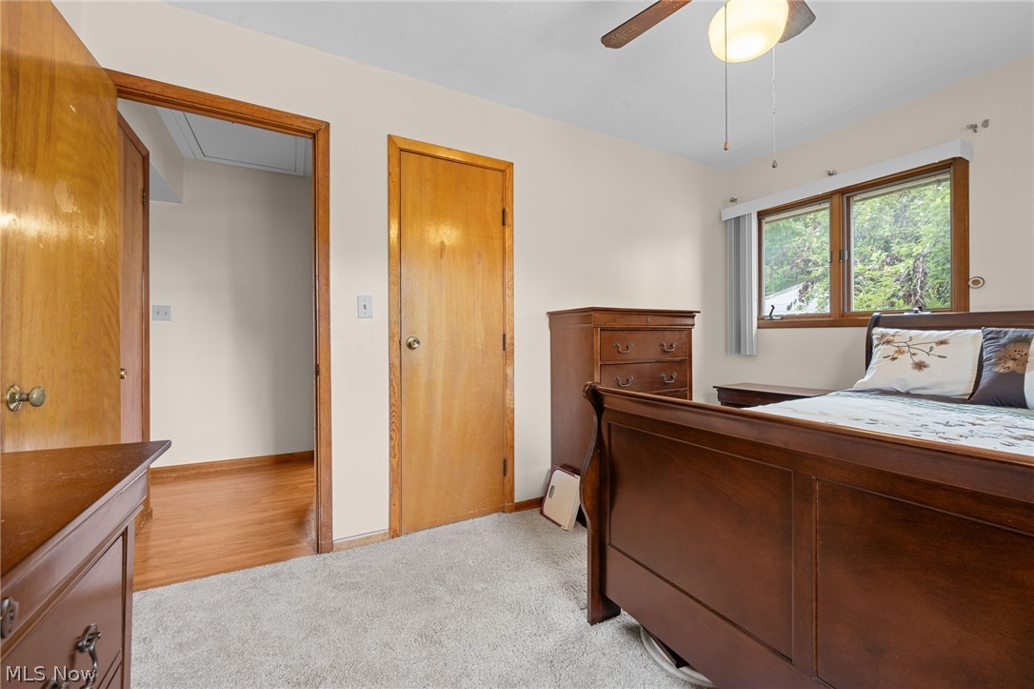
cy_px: 344
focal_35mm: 14
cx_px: 517
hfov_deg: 104.3
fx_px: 402
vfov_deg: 81.2
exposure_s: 1/1.25
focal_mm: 14
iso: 250
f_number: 9
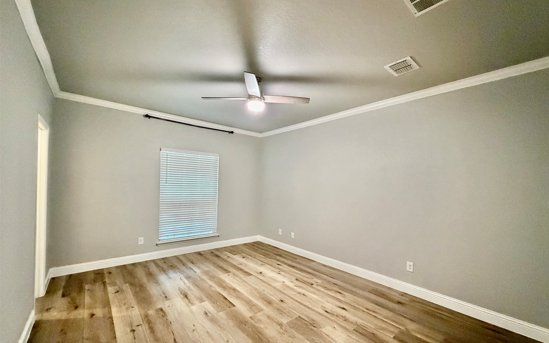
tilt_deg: -0.5
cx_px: 277
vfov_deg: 74.7
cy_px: 185
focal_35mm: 15
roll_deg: -1.5
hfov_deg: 101.5
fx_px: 224
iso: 1000
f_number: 2.2
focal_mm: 2.22
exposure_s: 1/60
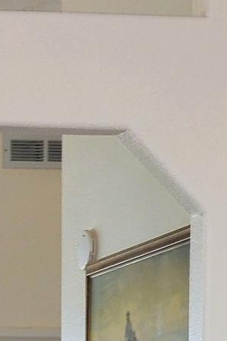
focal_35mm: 218
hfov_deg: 5.7
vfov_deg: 9.2
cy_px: 542
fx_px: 2063
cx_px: -538
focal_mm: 32
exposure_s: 1/30
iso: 320
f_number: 7.1
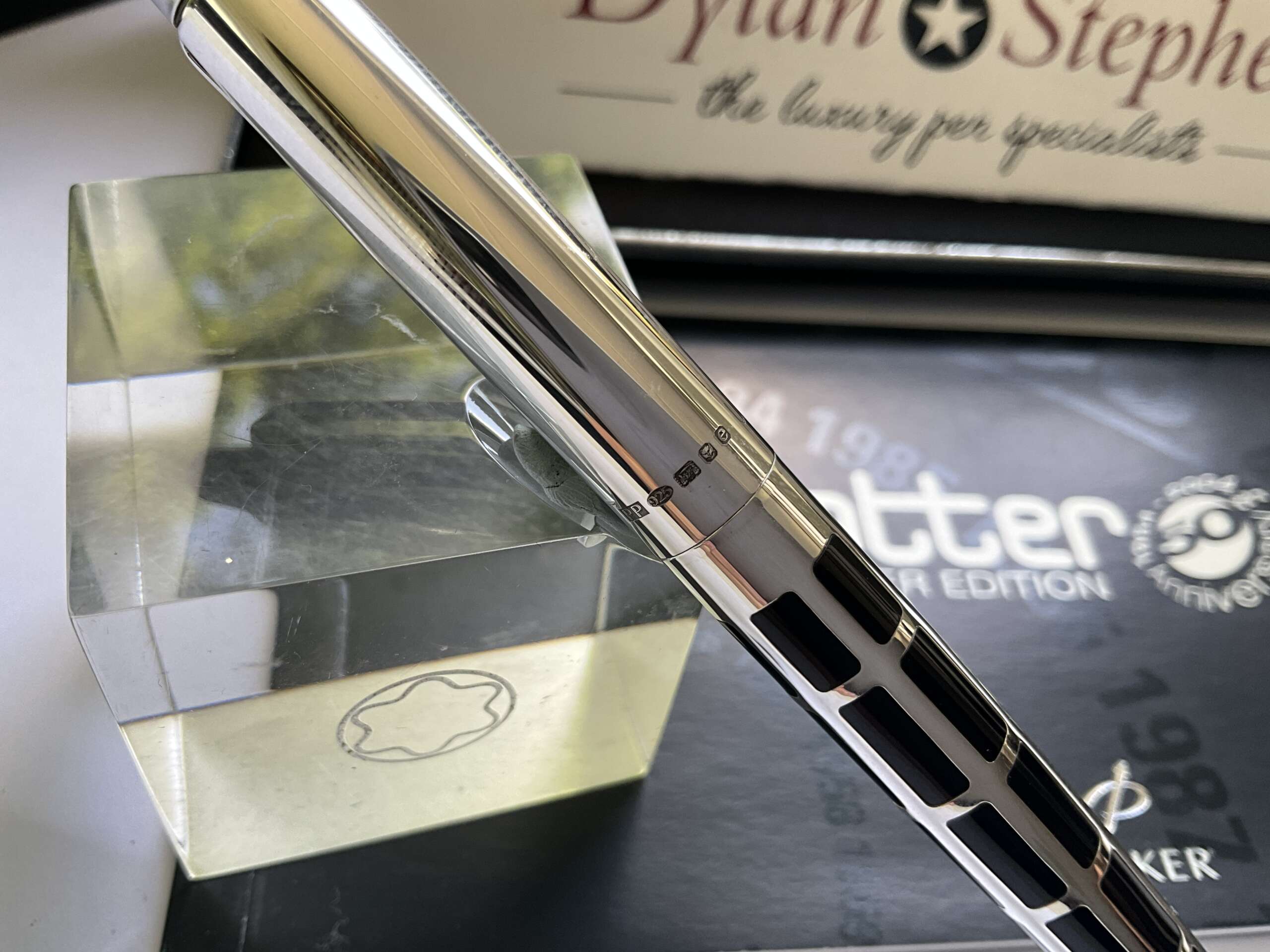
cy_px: 476
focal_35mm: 29
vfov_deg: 48.2
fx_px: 1064
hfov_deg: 61.7
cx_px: 635
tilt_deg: -50.2
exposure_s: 1/122
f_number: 1.8
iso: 50
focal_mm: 3
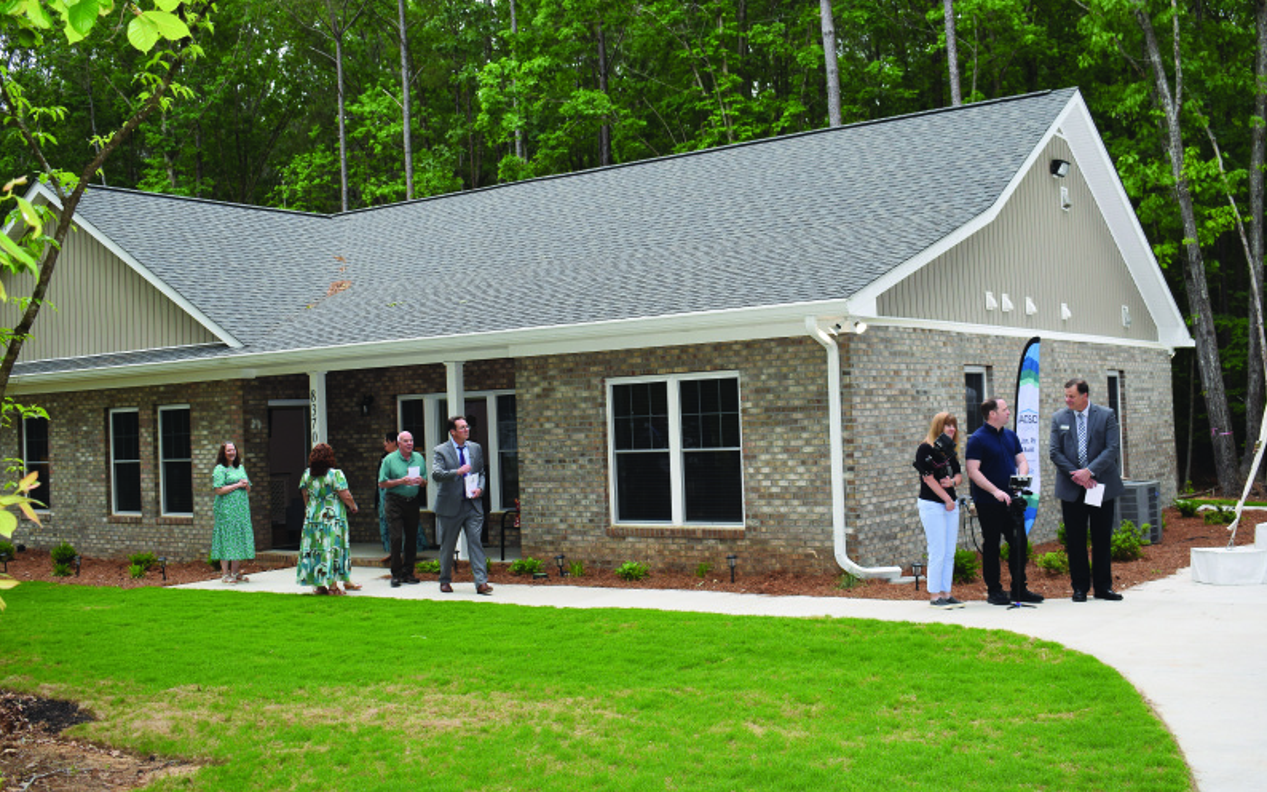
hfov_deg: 50.9
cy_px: 405
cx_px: 634
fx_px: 1330
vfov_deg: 33.1
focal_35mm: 39
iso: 220
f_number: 5.6
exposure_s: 1/125
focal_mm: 25
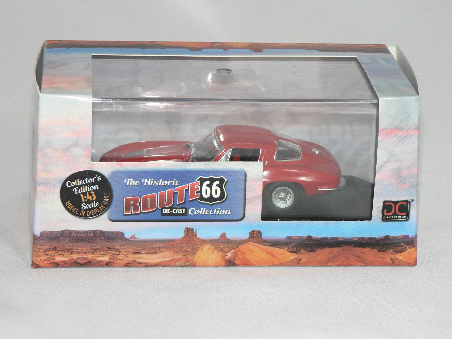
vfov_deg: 13.0
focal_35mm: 114
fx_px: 1489
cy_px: 170
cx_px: 226
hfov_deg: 17.3
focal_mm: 19
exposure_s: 1/60
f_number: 3.2
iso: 80
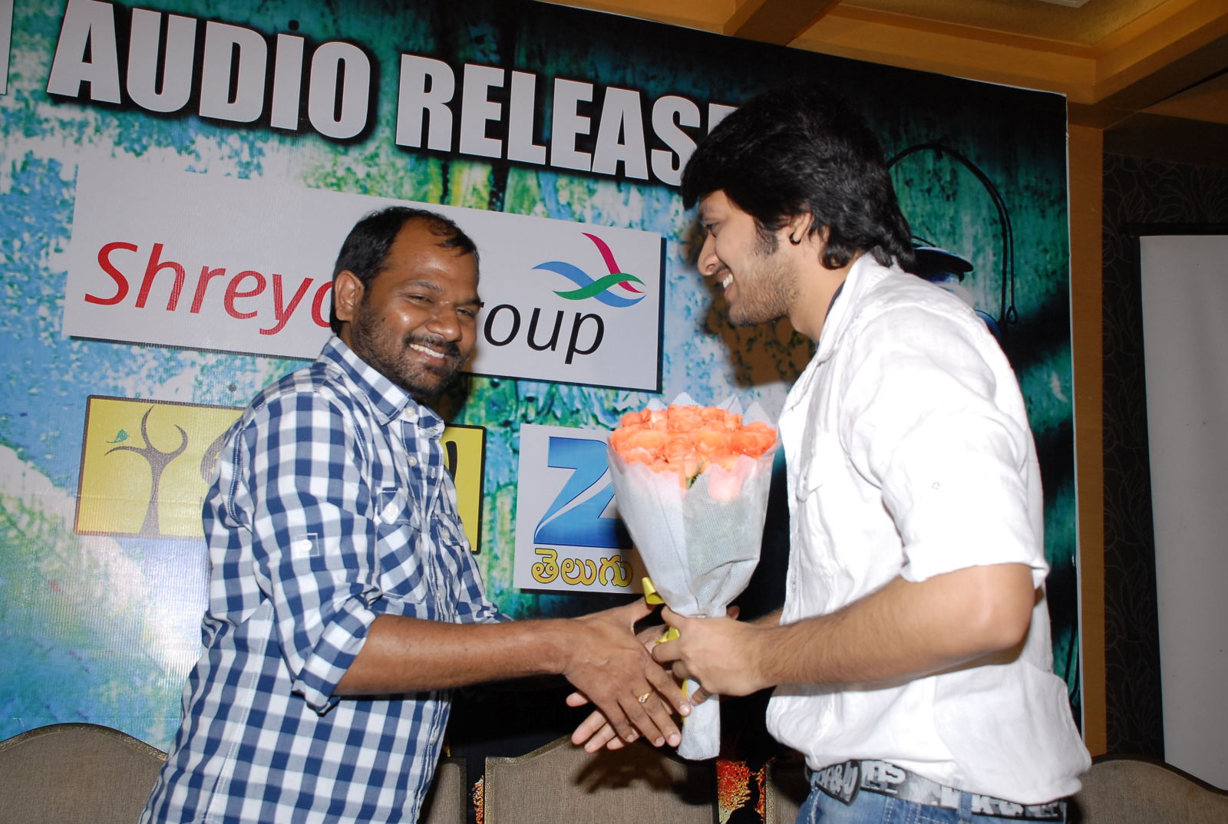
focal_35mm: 39
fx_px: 1333
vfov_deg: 34.4
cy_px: 412
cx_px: 614
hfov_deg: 49.5
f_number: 5.6
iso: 400
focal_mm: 26
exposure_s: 1/125
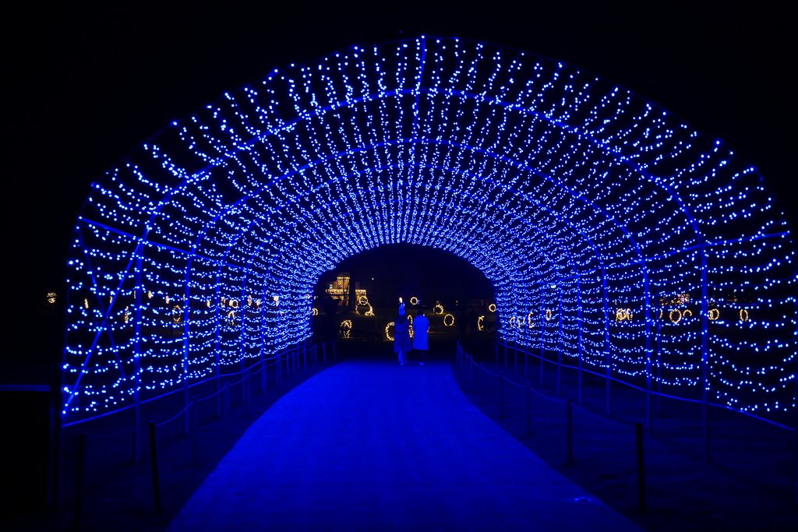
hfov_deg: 43.6
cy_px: 266
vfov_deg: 29.9
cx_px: 399
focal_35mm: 45
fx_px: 998
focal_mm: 45
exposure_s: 1/50
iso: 6400
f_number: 2.9
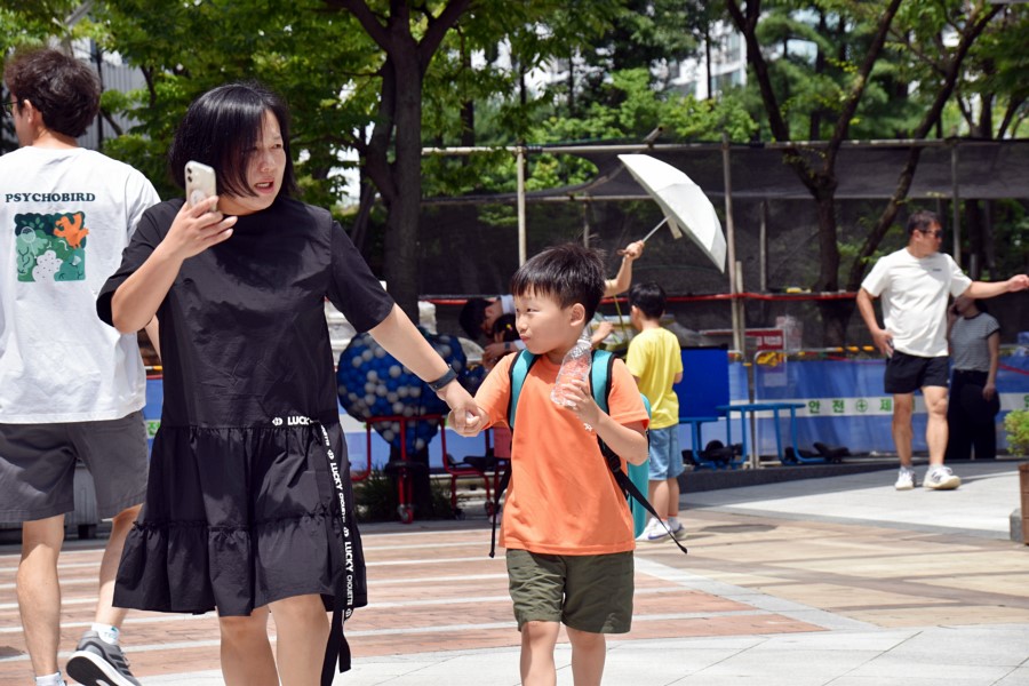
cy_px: 343
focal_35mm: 112
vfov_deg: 12.2
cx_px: 514
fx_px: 3215
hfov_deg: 18.2
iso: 200
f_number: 9
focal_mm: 75
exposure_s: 1/320
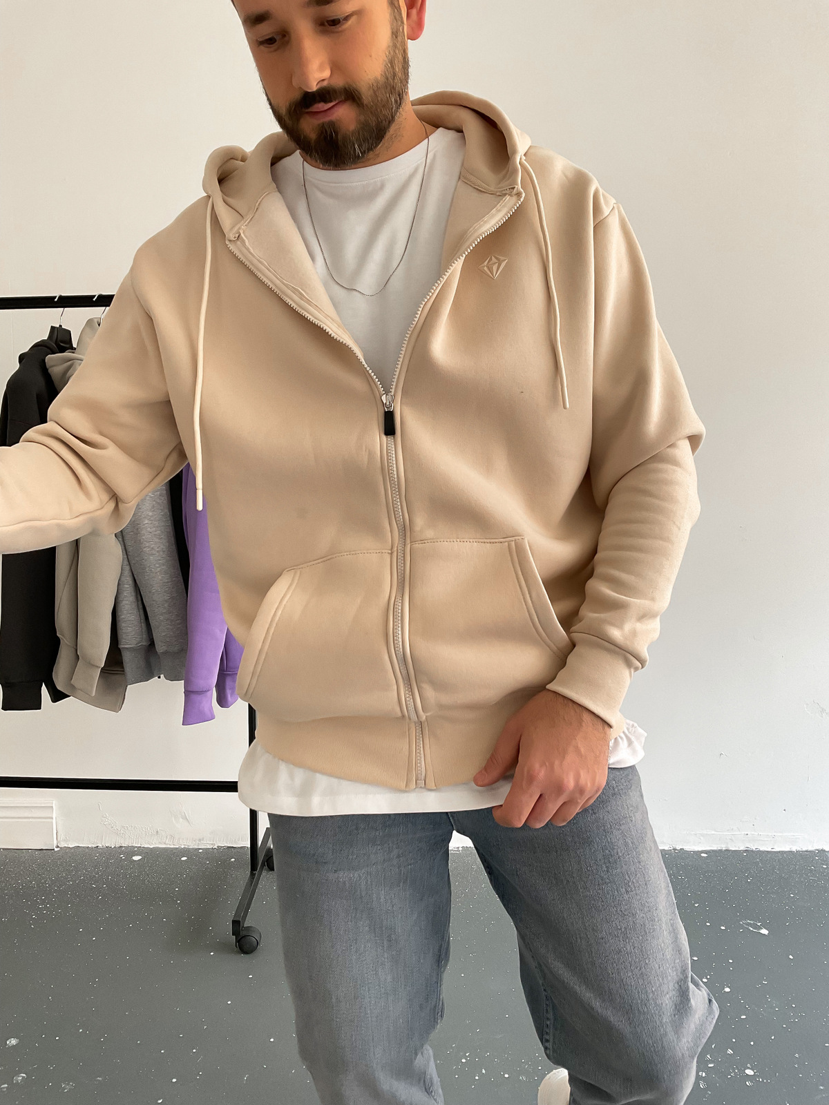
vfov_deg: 61.7
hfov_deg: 48.2
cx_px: 414
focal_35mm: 29
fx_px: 926
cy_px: 552
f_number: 1.8
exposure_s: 1/120
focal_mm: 3
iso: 64
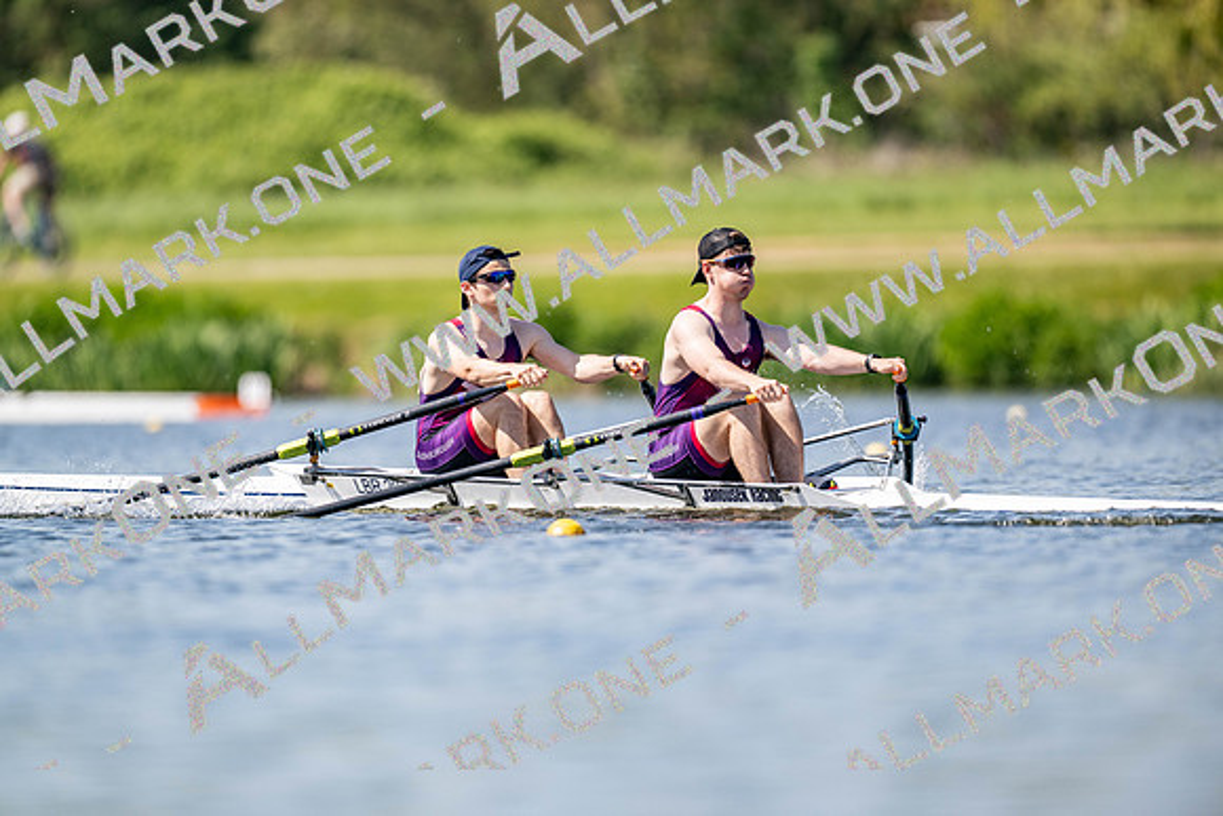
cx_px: 612
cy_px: 408
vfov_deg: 2.3
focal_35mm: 600
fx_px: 20387
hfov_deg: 3.4
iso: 280
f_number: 4
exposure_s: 1/2500
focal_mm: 600
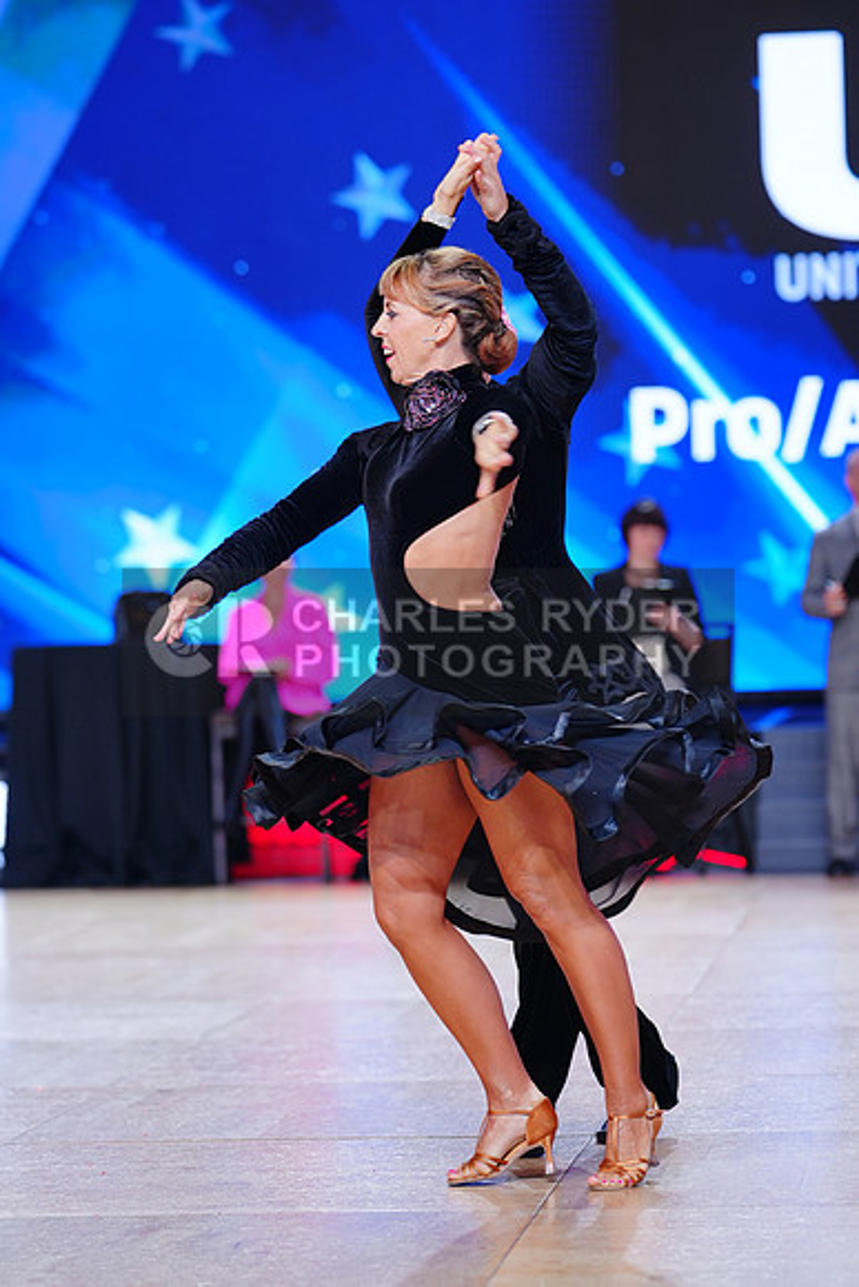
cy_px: 644
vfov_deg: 17.3
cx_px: 430
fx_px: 4221
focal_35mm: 118
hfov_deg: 11.6
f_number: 2
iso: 250
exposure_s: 1/400
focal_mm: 79
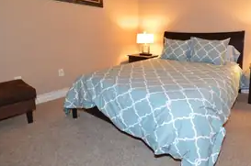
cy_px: 55
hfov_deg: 76.9
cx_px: 161
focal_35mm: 22
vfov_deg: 55.8
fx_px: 153
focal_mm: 10
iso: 2000
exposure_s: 1/60
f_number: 3.5
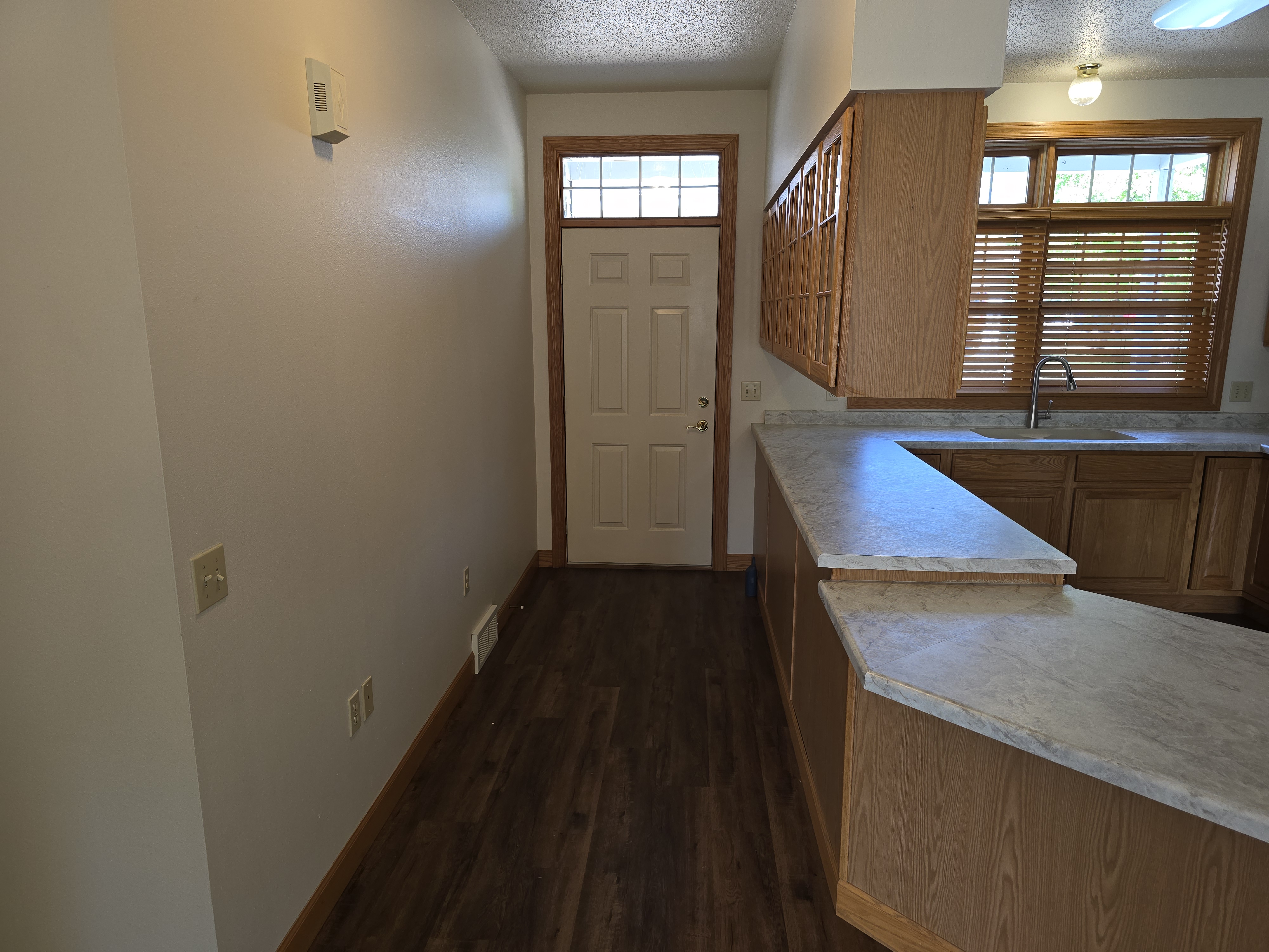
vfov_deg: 58.9
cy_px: 476
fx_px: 843
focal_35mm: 23
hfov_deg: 73.9
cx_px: 634
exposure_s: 1/60
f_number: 1.7
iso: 50
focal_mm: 6.3
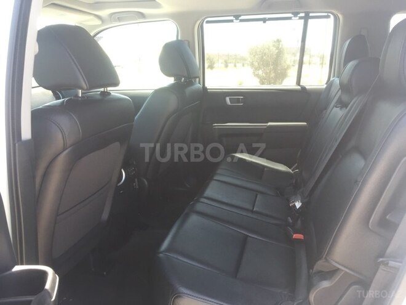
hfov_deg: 61.7
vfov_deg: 48.2
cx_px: 203
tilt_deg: -15.3
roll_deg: -0.3
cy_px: 152
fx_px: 340
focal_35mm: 29
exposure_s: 1/100
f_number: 2.2
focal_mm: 4.15
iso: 40
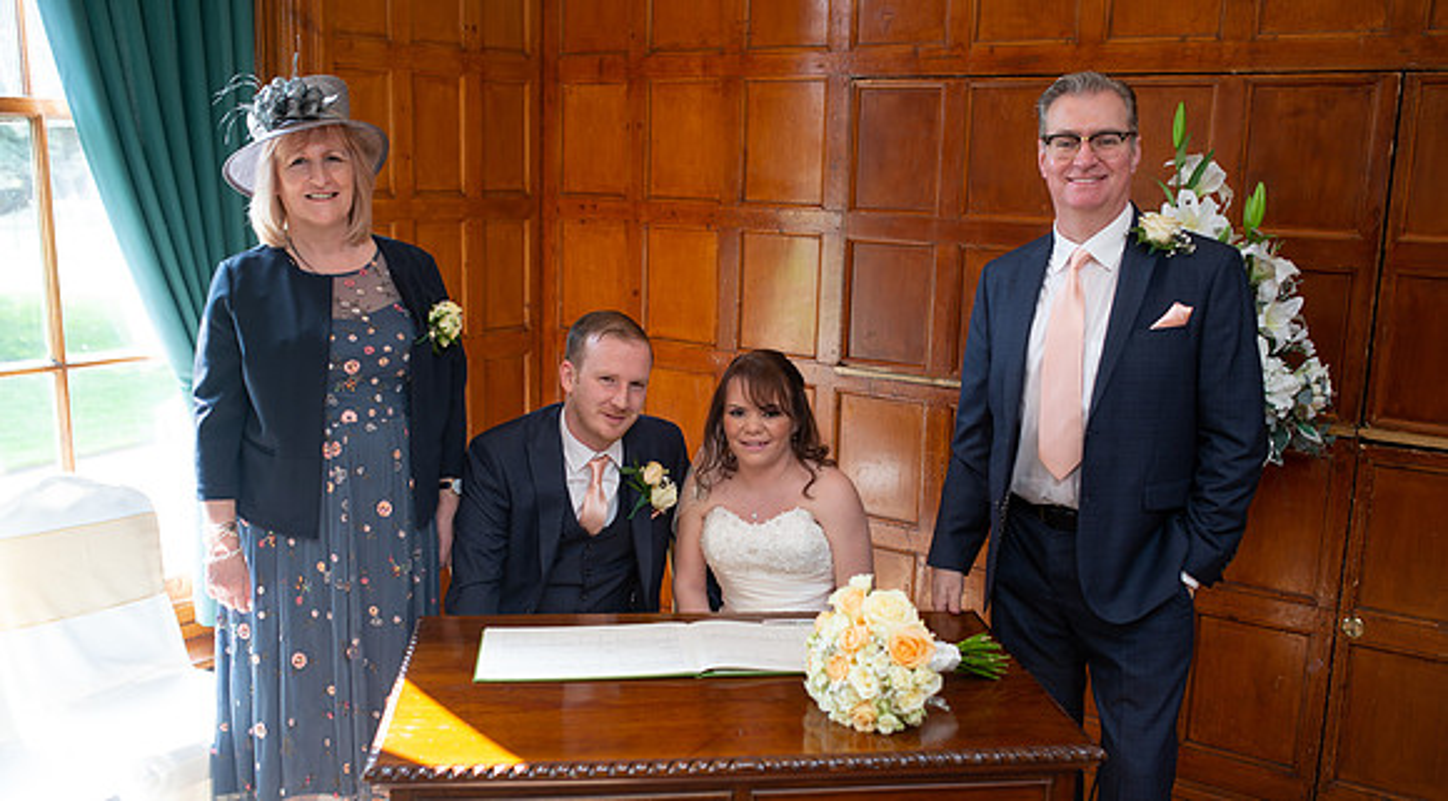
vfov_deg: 31.3
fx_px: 1427
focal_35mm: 37
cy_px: 470
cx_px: 722
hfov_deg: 53.8
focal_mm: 35
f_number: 2.8
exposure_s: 1/100
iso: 160
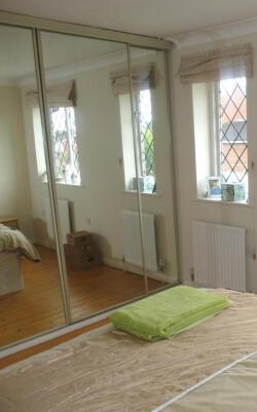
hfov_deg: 31.7
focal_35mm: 37
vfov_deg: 52.8
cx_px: 259
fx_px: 415
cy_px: 215
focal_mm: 4.3
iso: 125
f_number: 3.3
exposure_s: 1/60
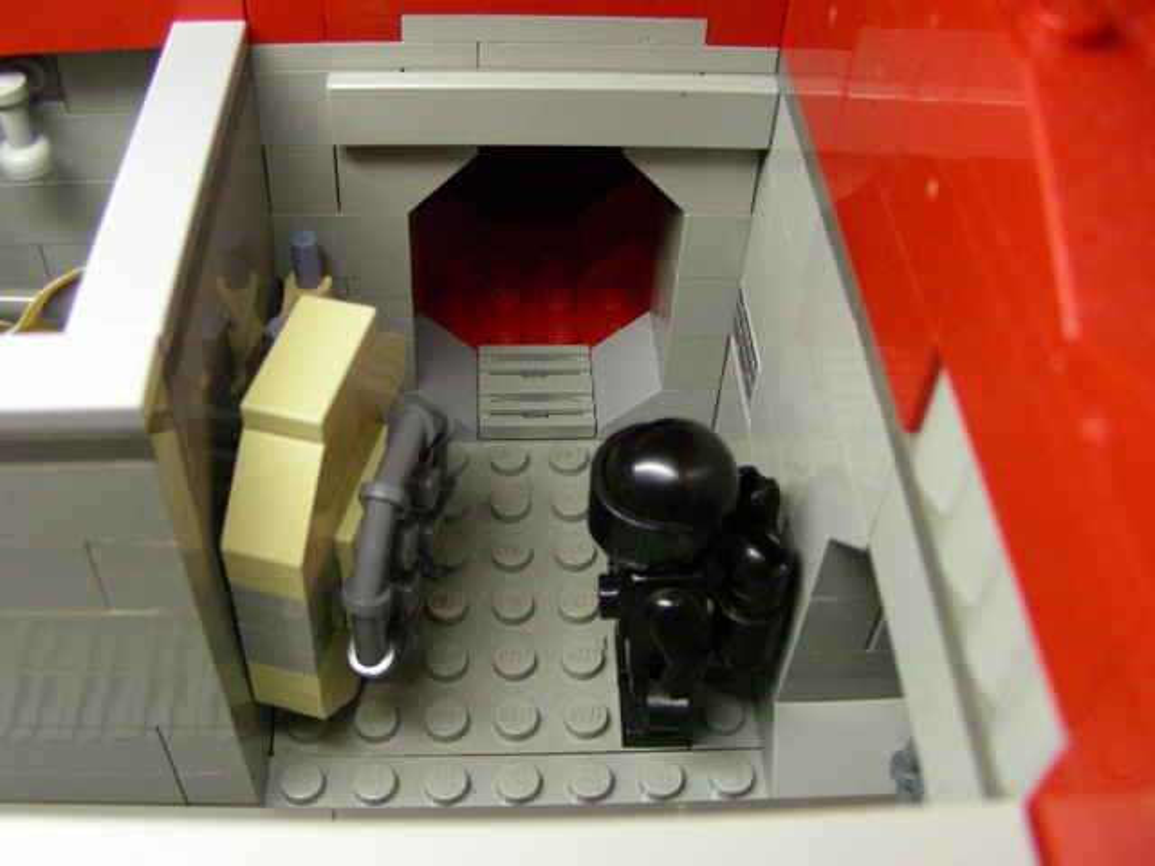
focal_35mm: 38
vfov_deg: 37.7
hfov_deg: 49.0
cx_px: 578
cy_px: 433
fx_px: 1268
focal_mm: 6.3
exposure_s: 1/62.6
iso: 400
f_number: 3.5
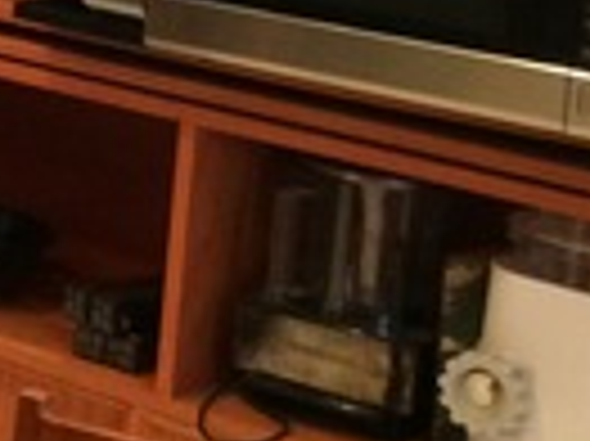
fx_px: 2520
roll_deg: -1.5
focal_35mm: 148
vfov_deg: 9.7
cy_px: -194
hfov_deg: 11.4
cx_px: -768
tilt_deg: -7.6
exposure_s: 1/24
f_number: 2.2
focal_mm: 4.15
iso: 320
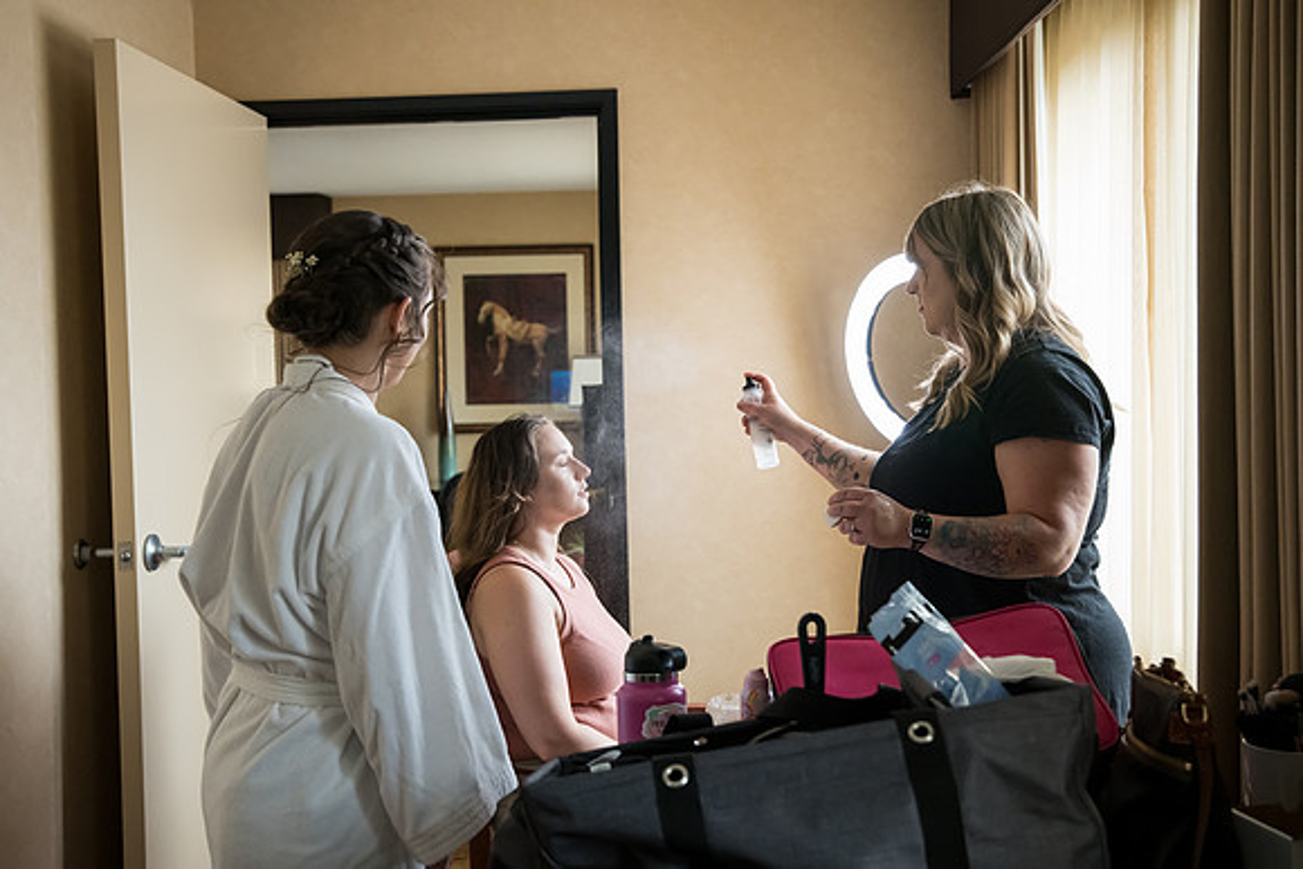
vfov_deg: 30.5
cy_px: 434
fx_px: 1593
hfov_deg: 44.5
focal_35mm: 44
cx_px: 652
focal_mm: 44
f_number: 4
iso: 3200
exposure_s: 1/320
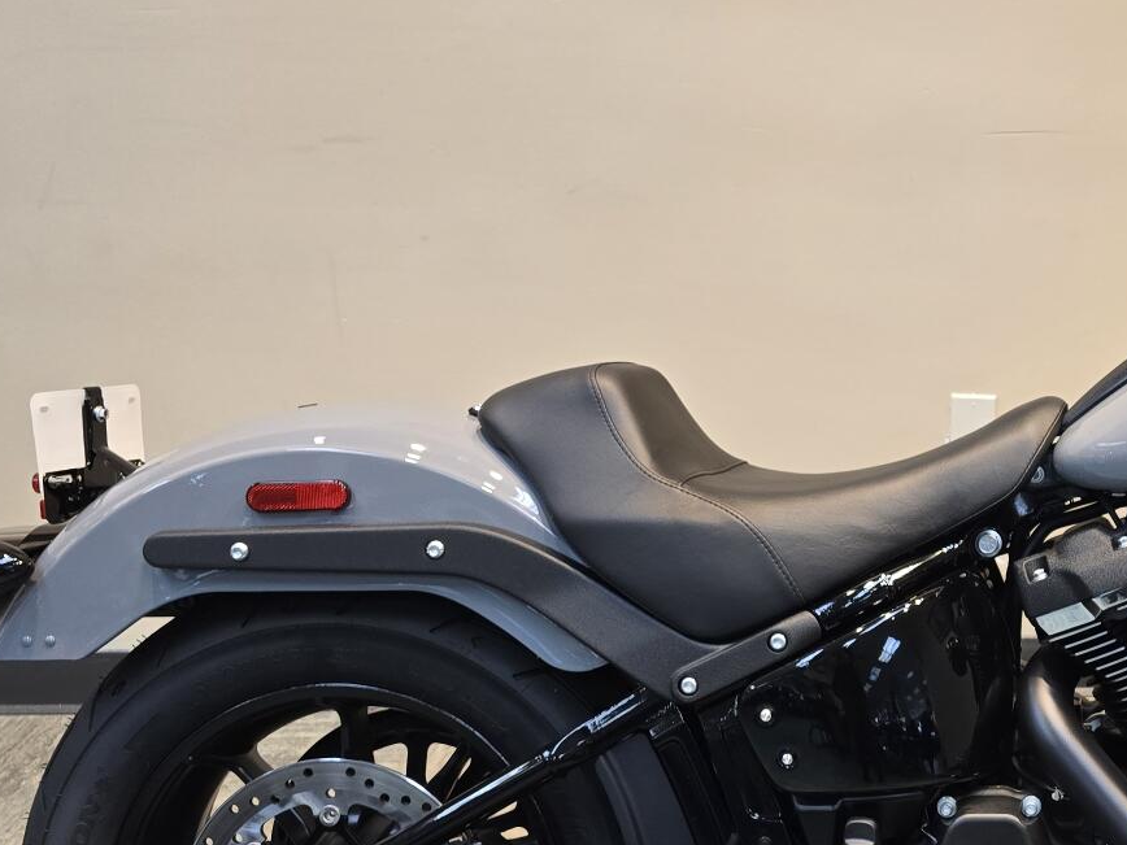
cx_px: 1115
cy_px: 387
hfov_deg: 33.3
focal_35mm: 53
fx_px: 1726
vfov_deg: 27.5
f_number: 1.7
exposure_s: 1/120
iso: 160
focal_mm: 6.3
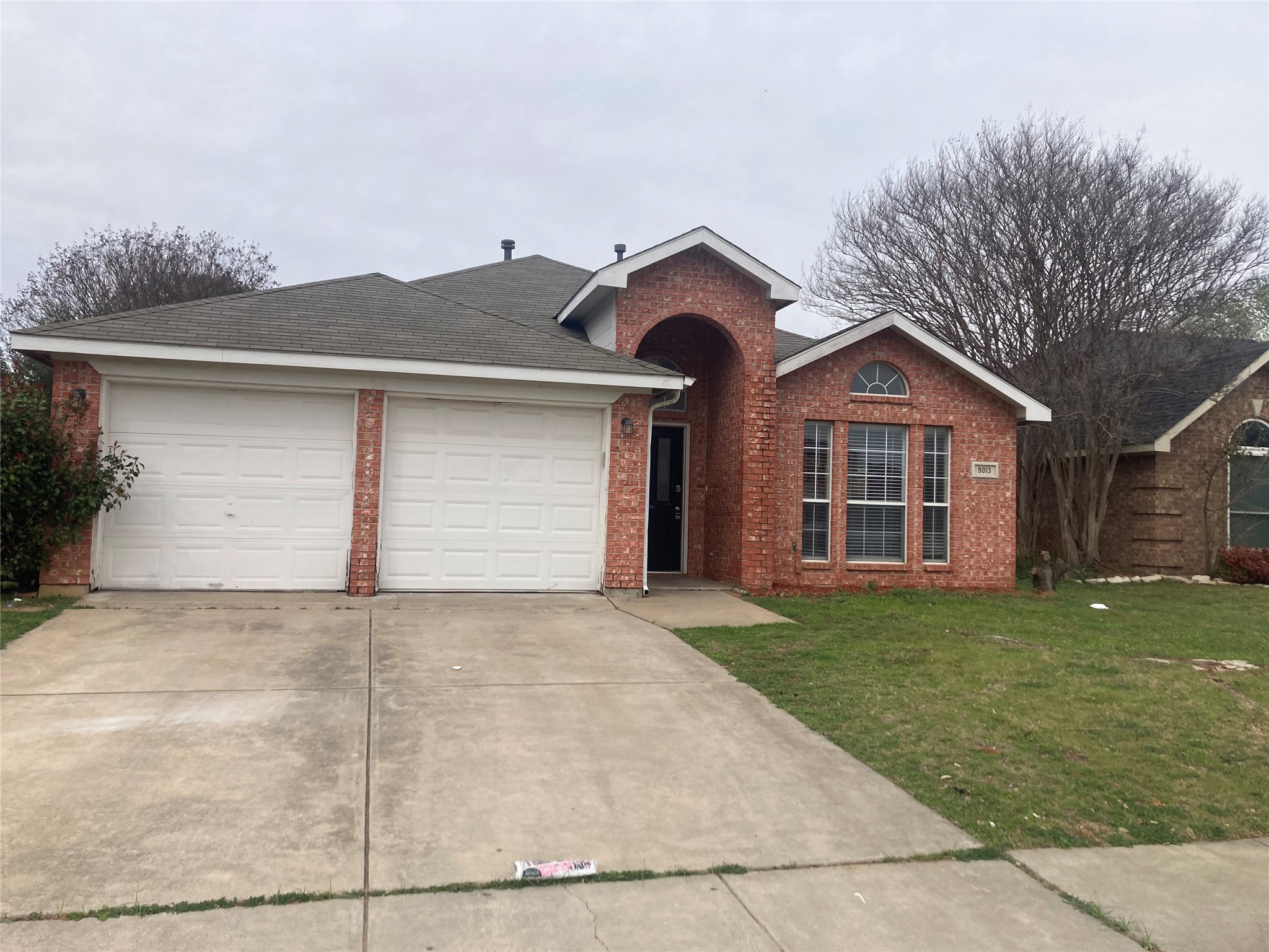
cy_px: 476
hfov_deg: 63.4
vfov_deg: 49.7
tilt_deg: +5.8
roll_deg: -1.4
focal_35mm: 28
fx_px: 1026
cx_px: 634
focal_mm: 3.99
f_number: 1.8
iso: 20
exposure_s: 1/1869
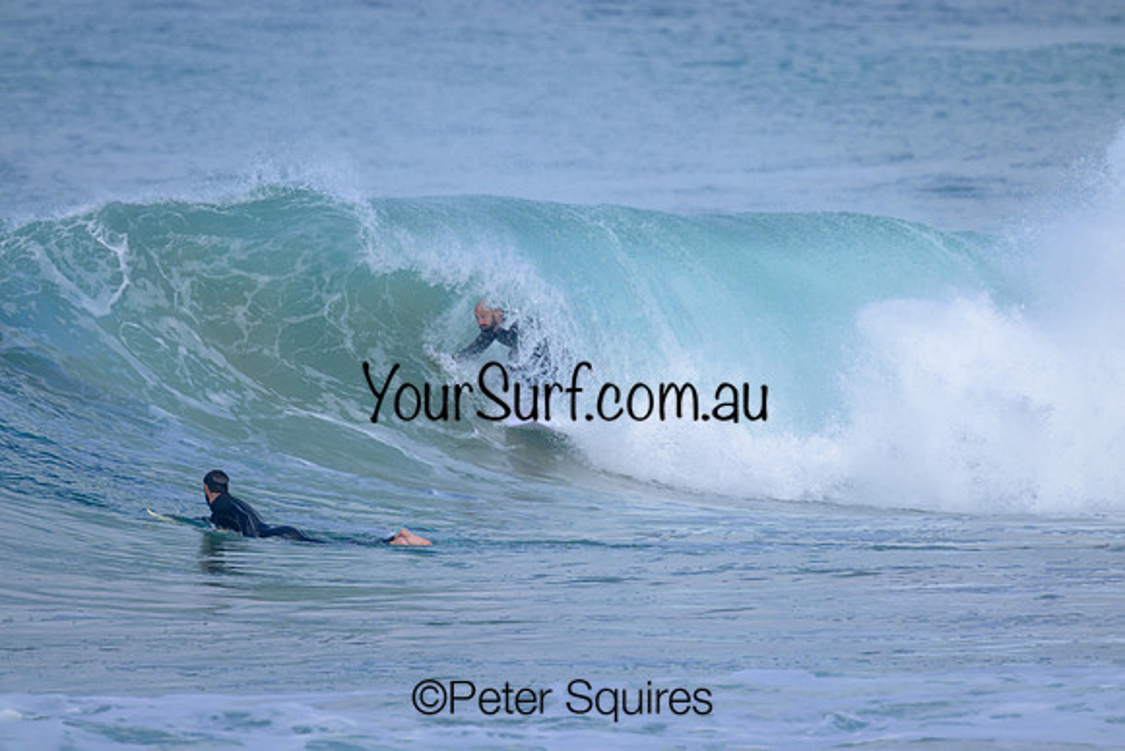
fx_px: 25005
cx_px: 562
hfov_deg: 2.6
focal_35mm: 800
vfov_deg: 1.7
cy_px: 376
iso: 1100
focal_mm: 800
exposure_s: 1/2000
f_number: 11
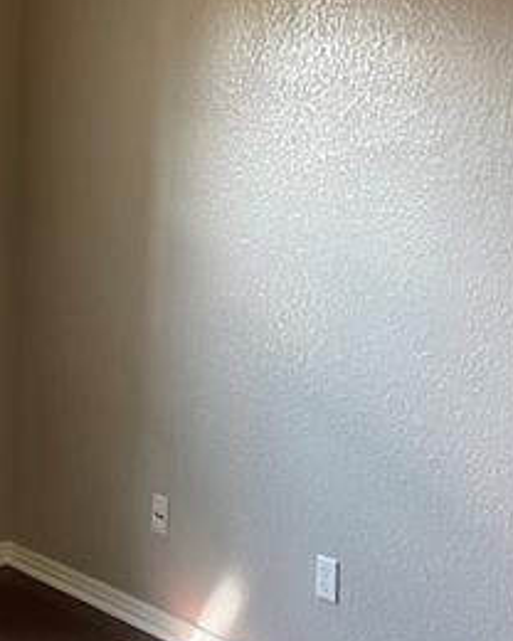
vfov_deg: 25.4
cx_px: -47
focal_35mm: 75
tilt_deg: -6.1
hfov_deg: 19.6
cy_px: 316
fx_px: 1423
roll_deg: -1.1
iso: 80
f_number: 1.6
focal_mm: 4.2
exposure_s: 1/60
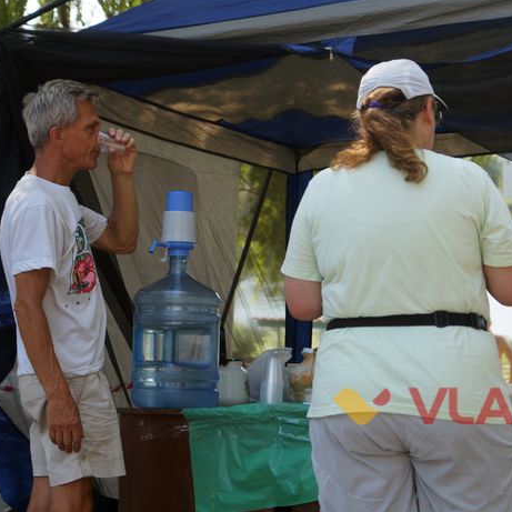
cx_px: 265
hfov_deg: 15.0
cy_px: 256
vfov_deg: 15.0
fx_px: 1941
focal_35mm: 116
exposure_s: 1/160
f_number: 5.6
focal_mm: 60
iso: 200
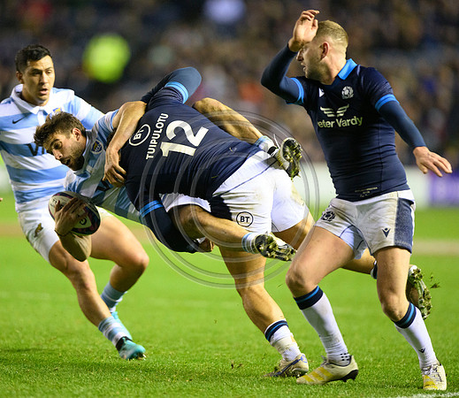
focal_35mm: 481
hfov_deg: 3.9
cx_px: 173
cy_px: 198
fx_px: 6747
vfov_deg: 3.4
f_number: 3.2
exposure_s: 1/800
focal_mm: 400
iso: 6400
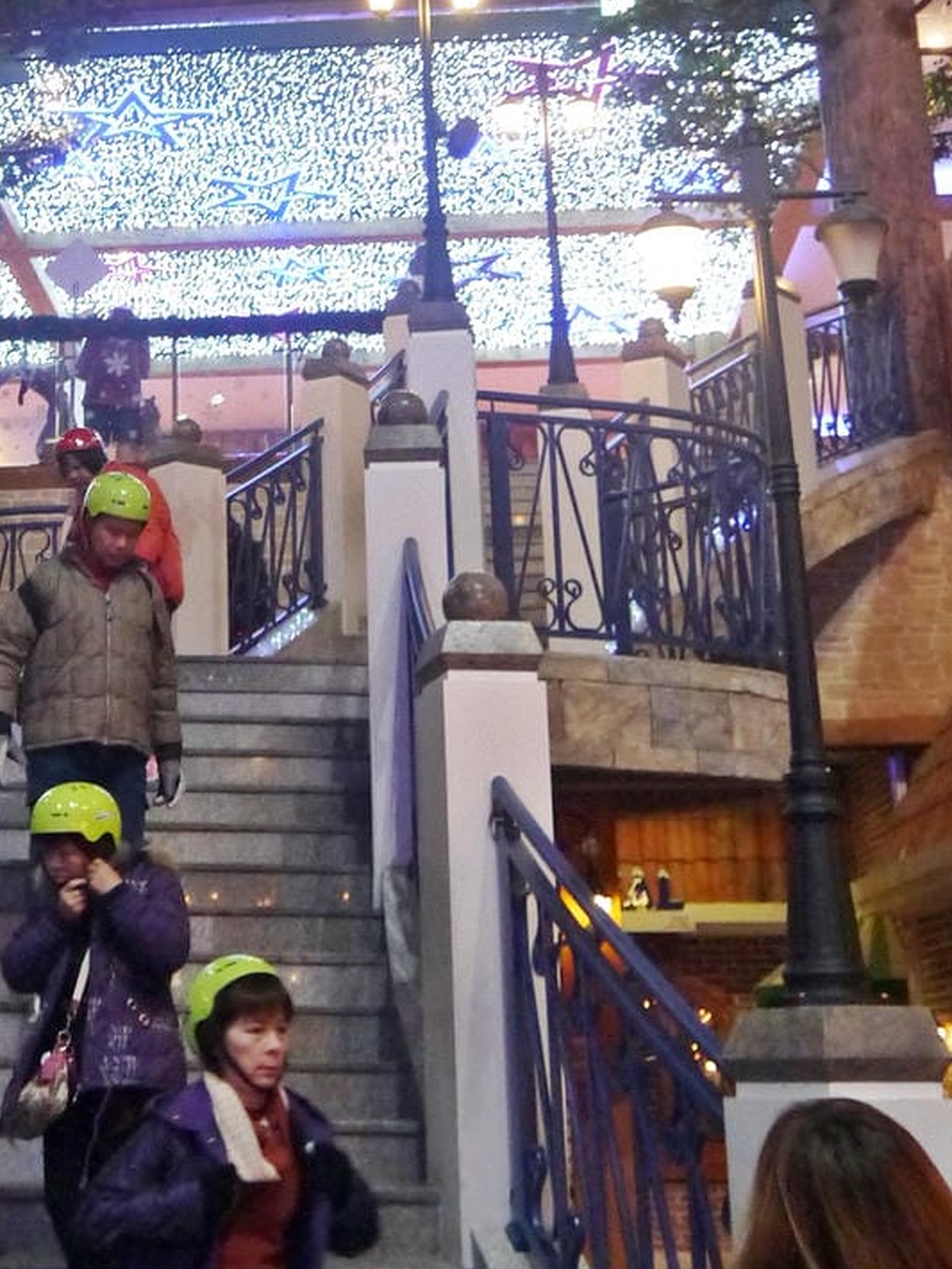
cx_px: 79
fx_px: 2311
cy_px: 264
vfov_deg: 30.0
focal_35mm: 63
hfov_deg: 22.7
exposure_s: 1/60
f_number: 3.5
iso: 1600
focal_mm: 14
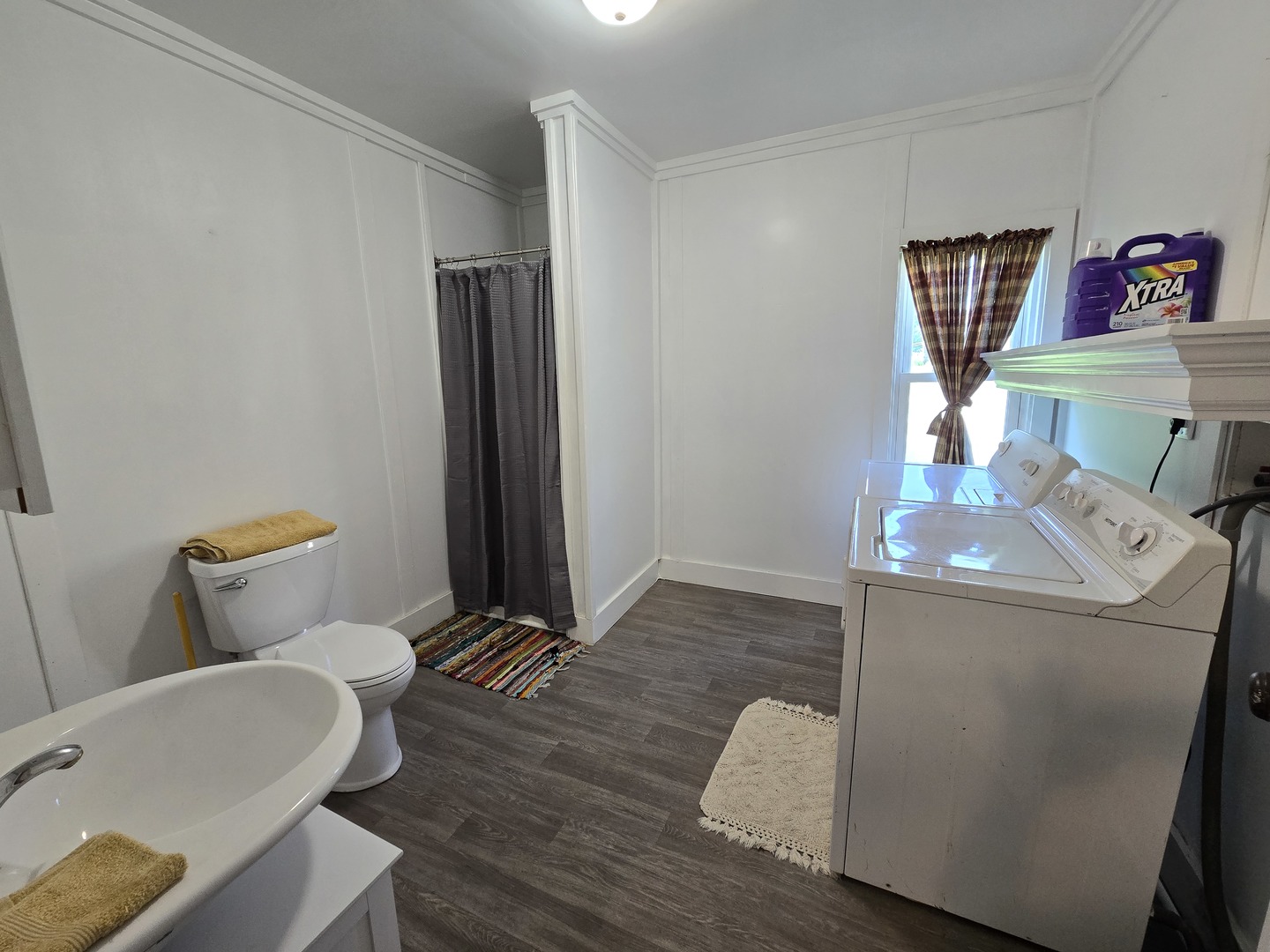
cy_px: 476
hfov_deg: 106.2
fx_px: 477
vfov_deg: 89.9
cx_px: 635
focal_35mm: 13
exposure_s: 1/60
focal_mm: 2.2
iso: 160
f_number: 2.2
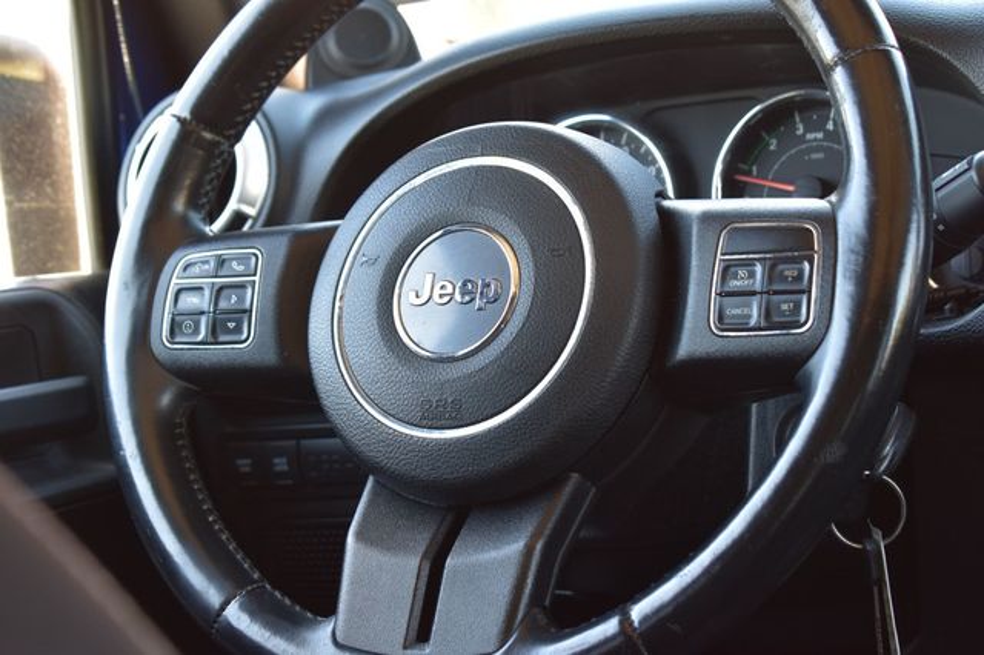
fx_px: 2254
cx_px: 492
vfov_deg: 16.5
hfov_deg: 24.6
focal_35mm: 82
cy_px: 328
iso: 400
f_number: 7.1
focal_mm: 55
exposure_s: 1/25
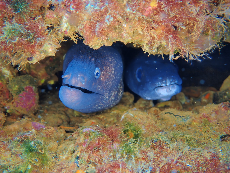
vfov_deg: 46.8
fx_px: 199
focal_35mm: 30
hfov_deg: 60.0
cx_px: 115
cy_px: 86
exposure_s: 1/60
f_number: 2.3
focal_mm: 5.4
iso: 200
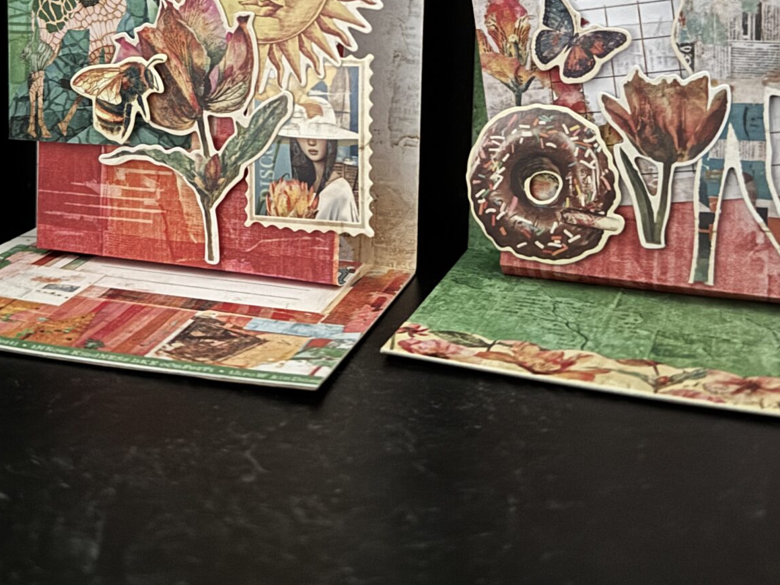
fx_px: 1194
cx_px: 305
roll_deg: +1.6
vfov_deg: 26.4
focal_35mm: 53
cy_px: 36
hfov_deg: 36.0
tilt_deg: -8.8
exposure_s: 1/9
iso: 1250
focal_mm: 6.76
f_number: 1.78
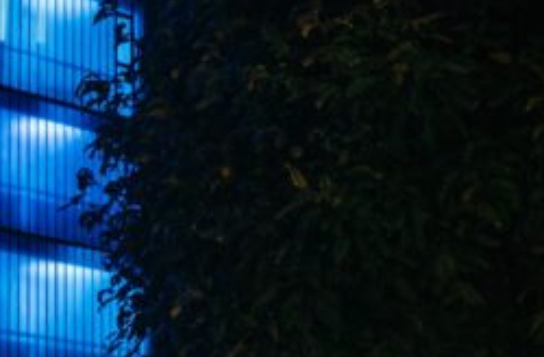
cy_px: 311
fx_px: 1098
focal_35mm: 73
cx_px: -30
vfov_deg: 18.2
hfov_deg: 26.0
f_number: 14
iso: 100
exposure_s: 2.5
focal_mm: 28
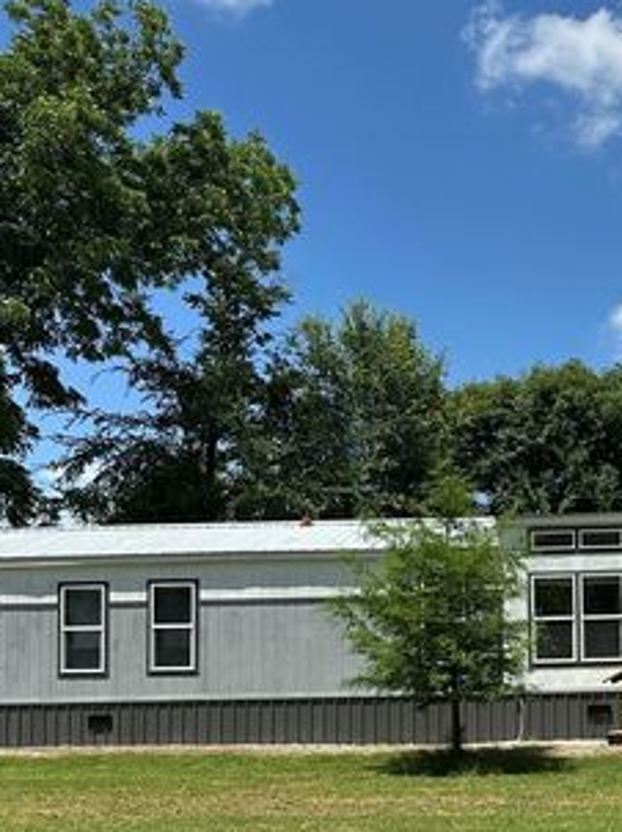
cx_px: 625
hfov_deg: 26.0
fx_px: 1272
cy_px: 632
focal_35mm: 53
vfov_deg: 35.3
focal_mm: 6.86
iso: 80
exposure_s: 1/4545
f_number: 1.78
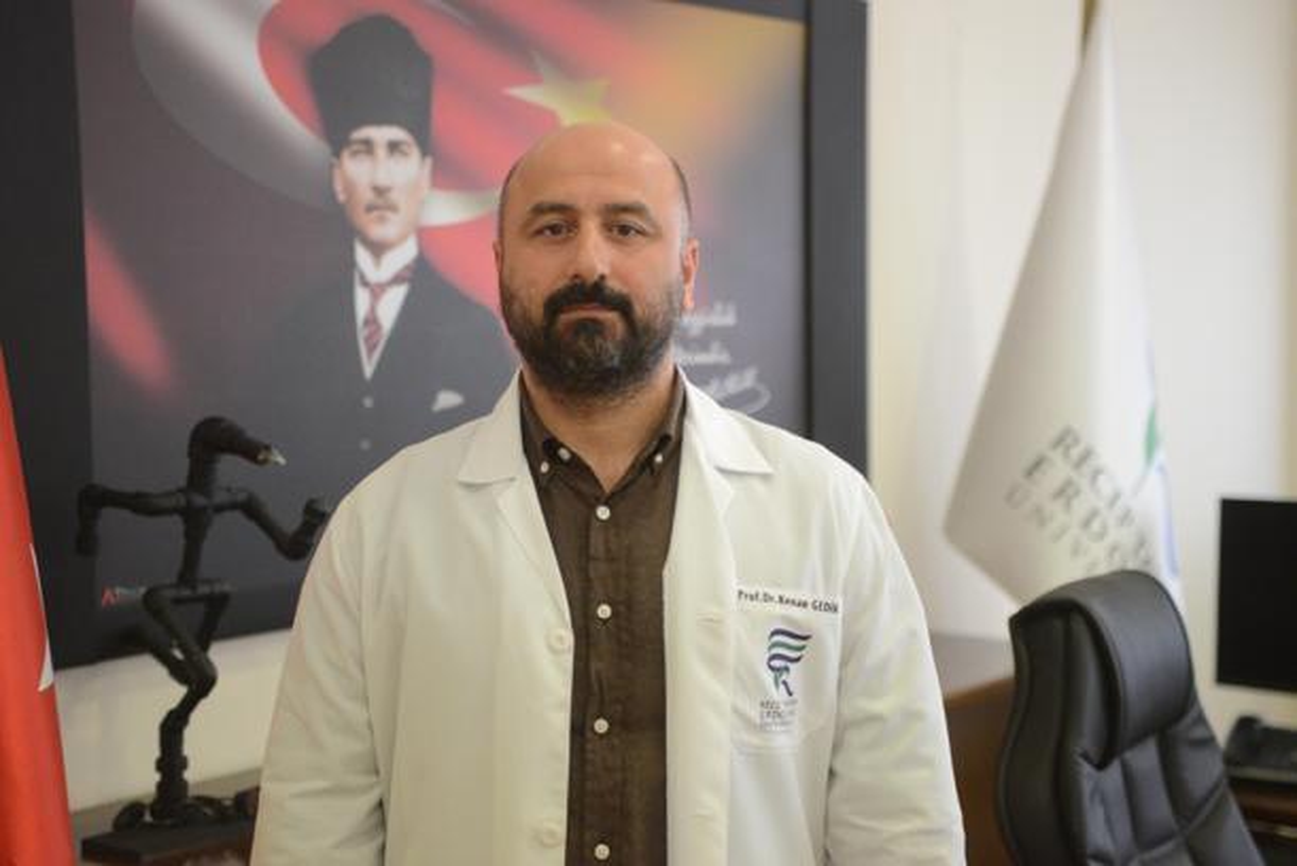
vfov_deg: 21.9
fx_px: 2235
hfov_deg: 32.4
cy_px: 433
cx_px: 648
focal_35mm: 62
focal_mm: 62
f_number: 2.8
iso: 4500
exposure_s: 1/250
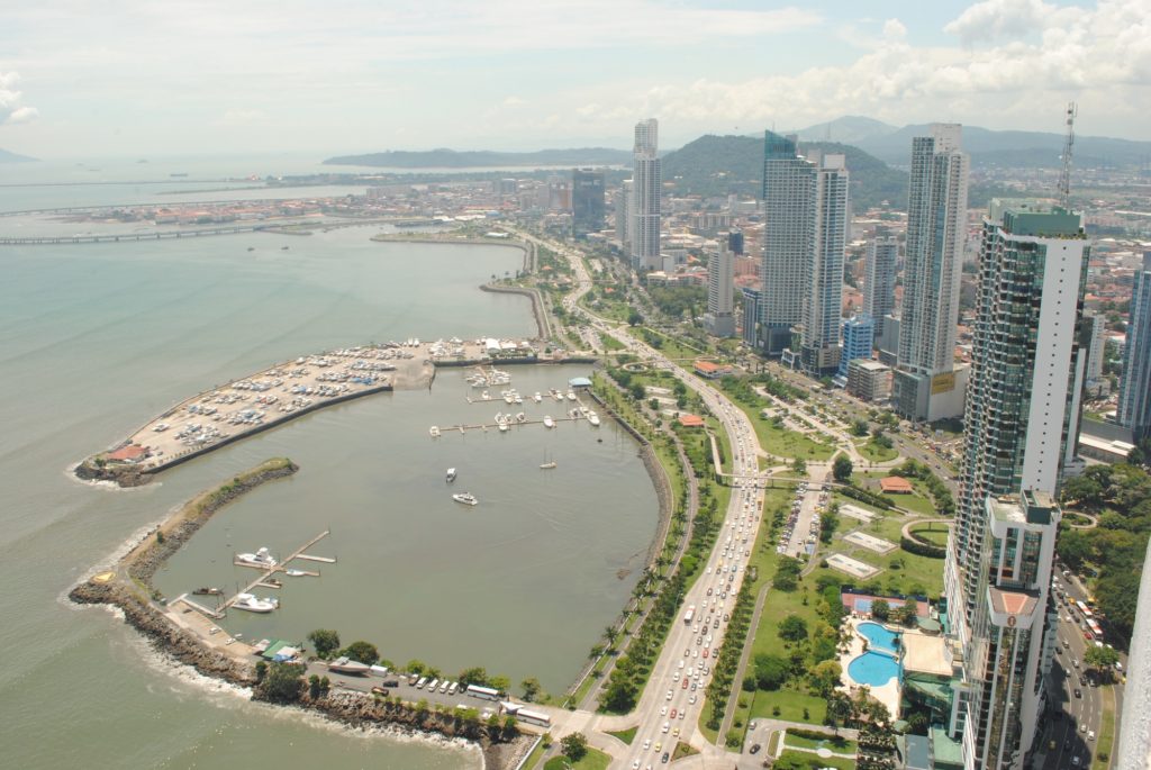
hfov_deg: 61.9
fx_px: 960
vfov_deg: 43.7
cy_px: 385
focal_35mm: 30
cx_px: 576
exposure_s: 1/125
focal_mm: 20
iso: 200
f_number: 16
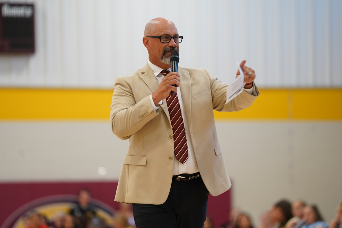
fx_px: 1900
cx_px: 171
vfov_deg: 6.9
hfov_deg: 10.3
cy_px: 114
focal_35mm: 200
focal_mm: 200
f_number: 2.8
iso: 640
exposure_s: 1/160
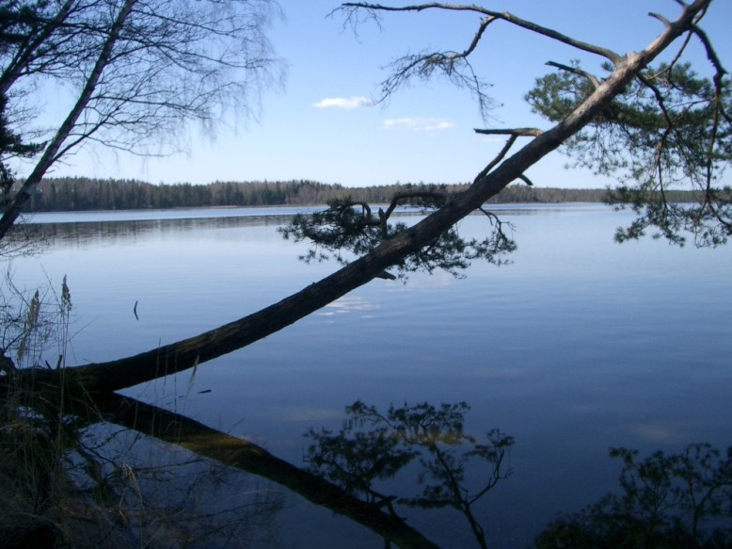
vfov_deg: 39.6
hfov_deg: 51.4
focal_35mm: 36
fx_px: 761
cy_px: 272
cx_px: 360
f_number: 4.3
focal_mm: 5.8
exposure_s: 1/400
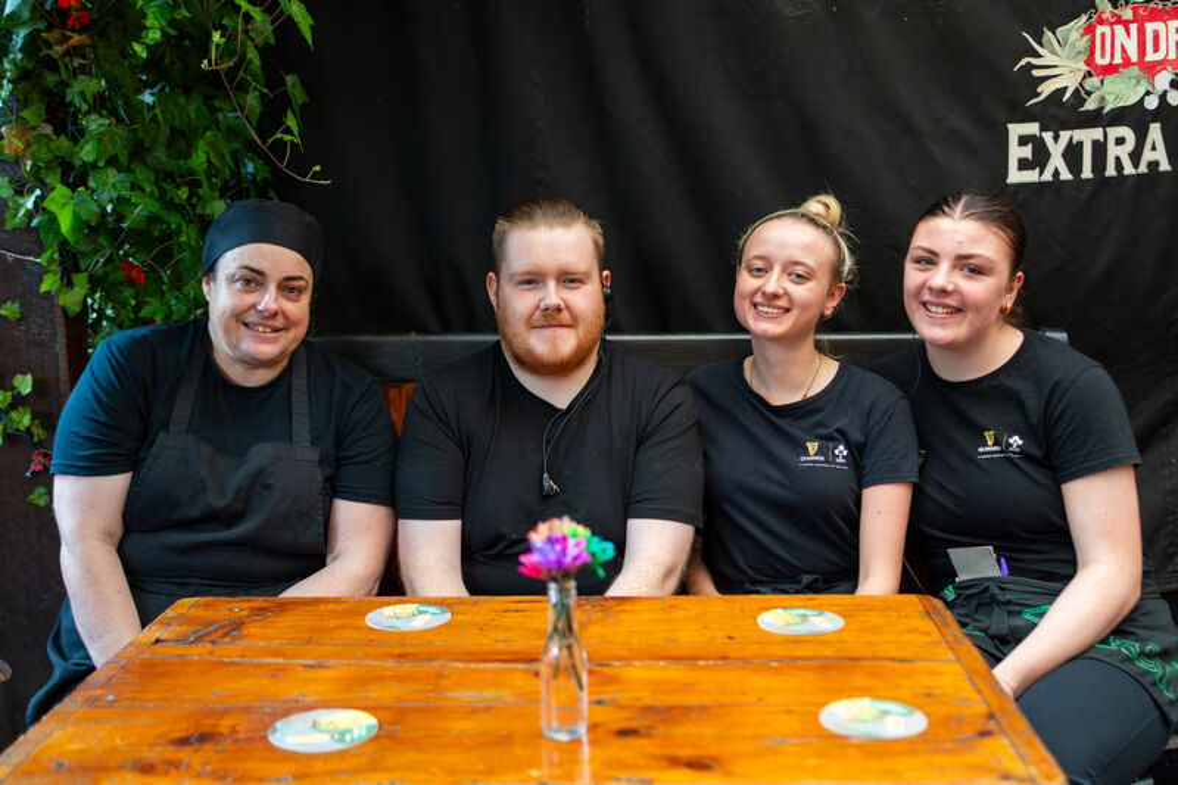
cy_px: 392
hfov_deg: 54.4
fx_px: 1145
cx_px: 589
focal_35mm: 35
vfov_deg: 37.8
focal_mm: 35
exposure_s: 1/160
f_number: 2.2
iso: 640
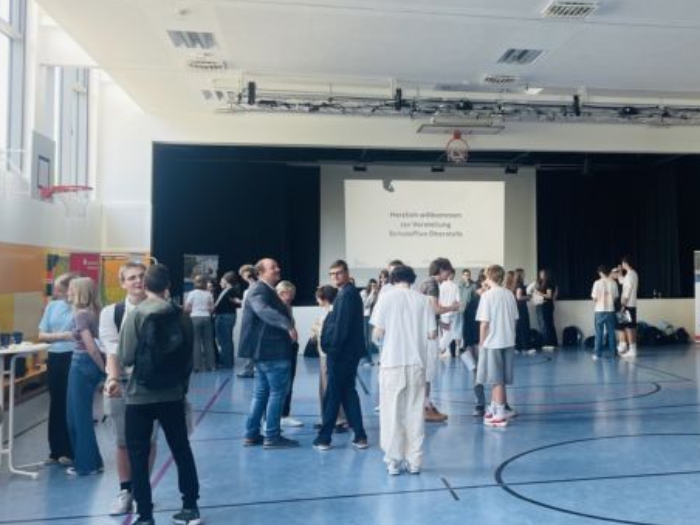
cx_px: 534
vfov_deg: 31.4
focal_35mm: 46
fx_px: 930
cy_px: 209
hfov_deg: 40.0
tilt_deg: +3.6
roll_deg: +1.1
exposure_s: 1/75
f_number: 1.6
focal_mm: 4.2
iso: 64
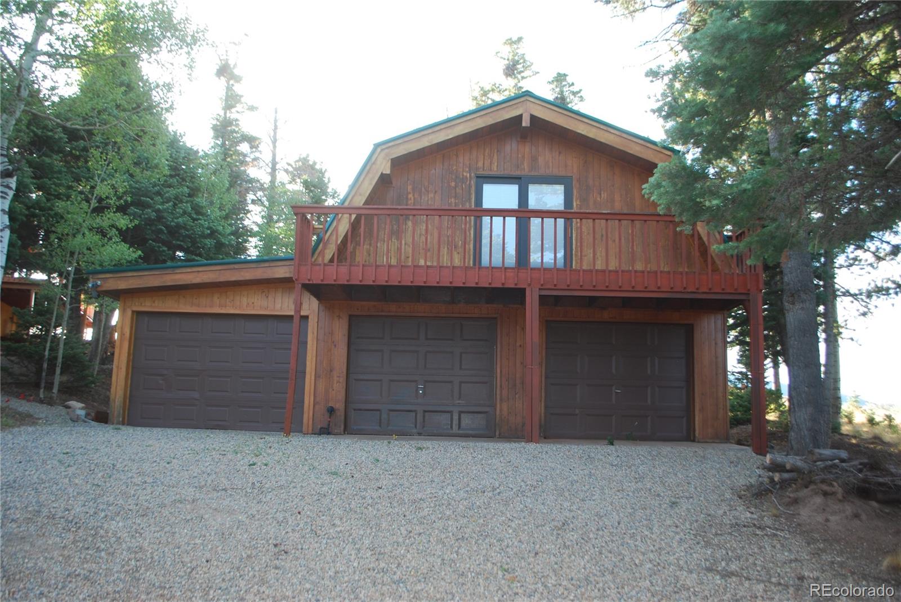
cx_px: 450
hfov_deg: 61.9
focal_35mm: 30
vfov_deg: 43.7
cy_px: 301
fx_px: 751
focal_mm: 20
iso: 200
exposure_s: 1/80
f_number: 3.8
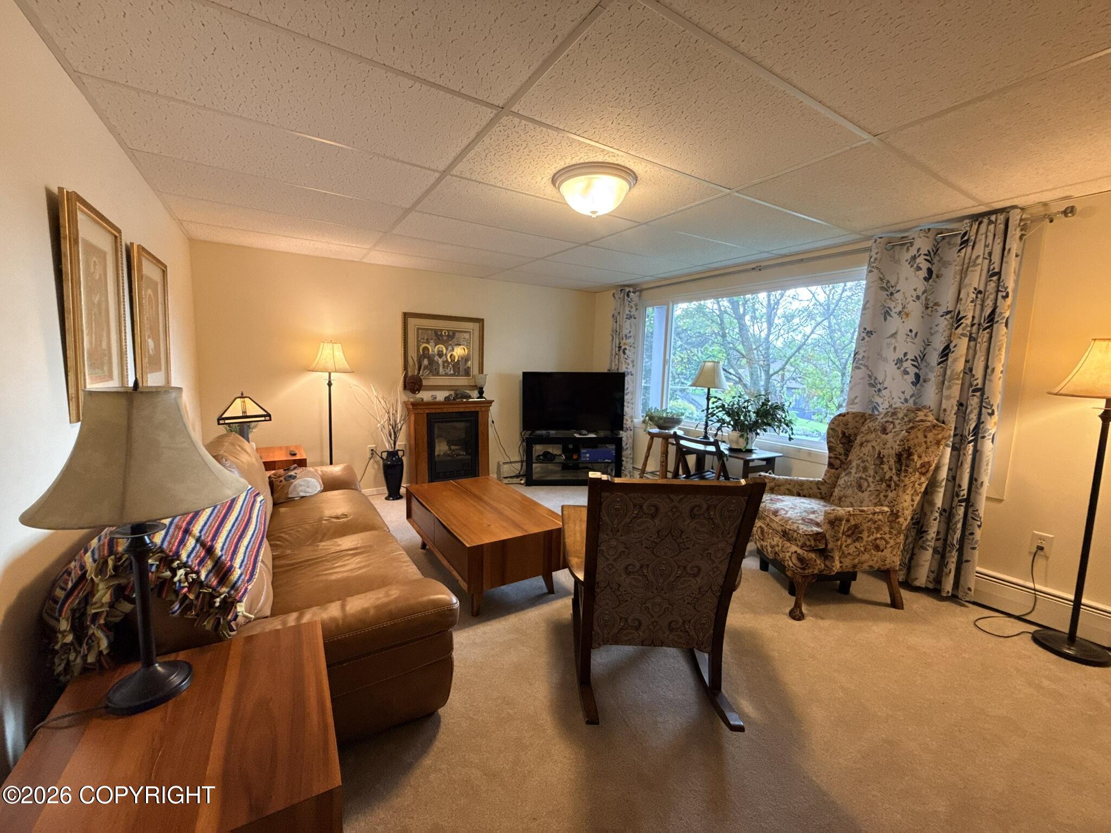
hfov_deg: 102.1
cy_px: 416
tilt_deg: -6.0
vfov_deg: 85.7
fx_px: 449
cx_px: 556
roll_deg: -1.6
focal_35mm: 14
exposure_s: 1/120
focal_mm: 2.22
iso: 400
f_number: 2.2
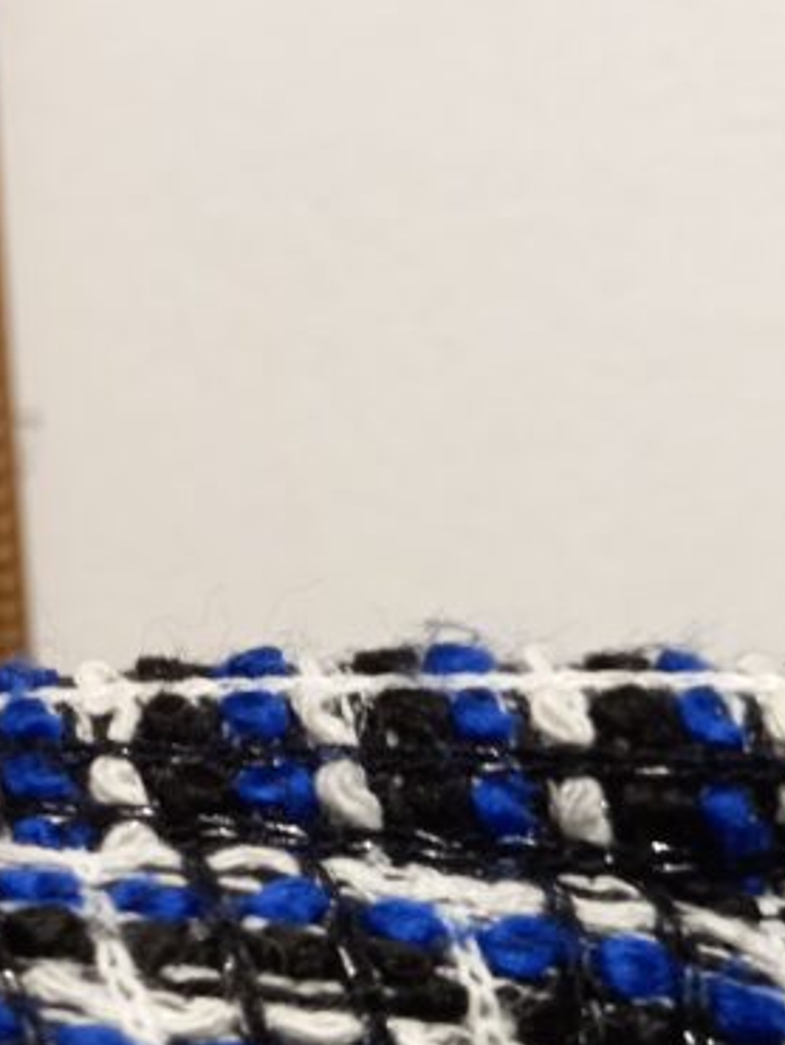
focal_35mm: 54
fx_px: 1631
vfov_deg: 34.9
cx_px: 93
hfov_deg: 26.3
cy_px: 760
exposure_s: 1/25
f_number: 2
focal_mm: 4.6
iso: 200
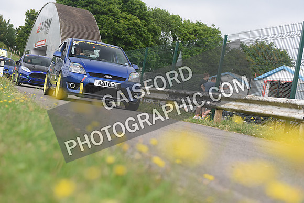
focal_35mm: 70
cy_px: 102
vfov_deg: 19.5
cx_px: 152
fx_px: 591
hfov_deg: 28.8
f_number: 5.6
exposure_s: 1/1000
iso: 1100
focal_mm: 70
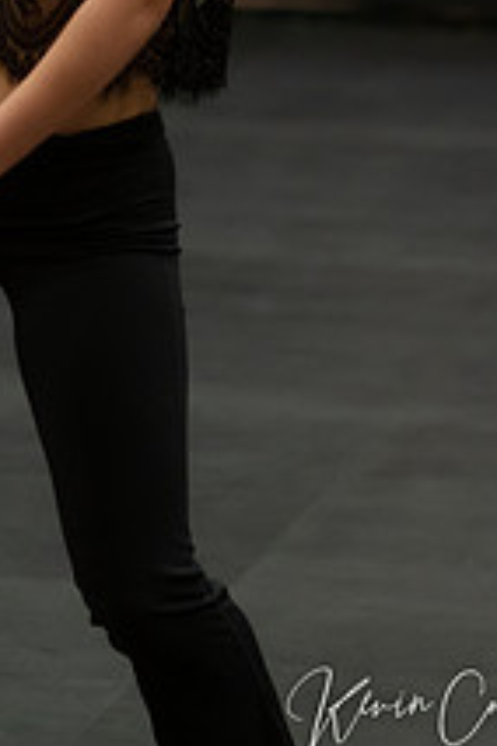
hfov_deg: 5.1
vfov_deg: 7.6
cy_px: -21
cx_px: 18
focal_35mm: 268
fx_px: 5549
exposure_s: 1/640
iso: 1250
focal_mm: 85
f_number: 2
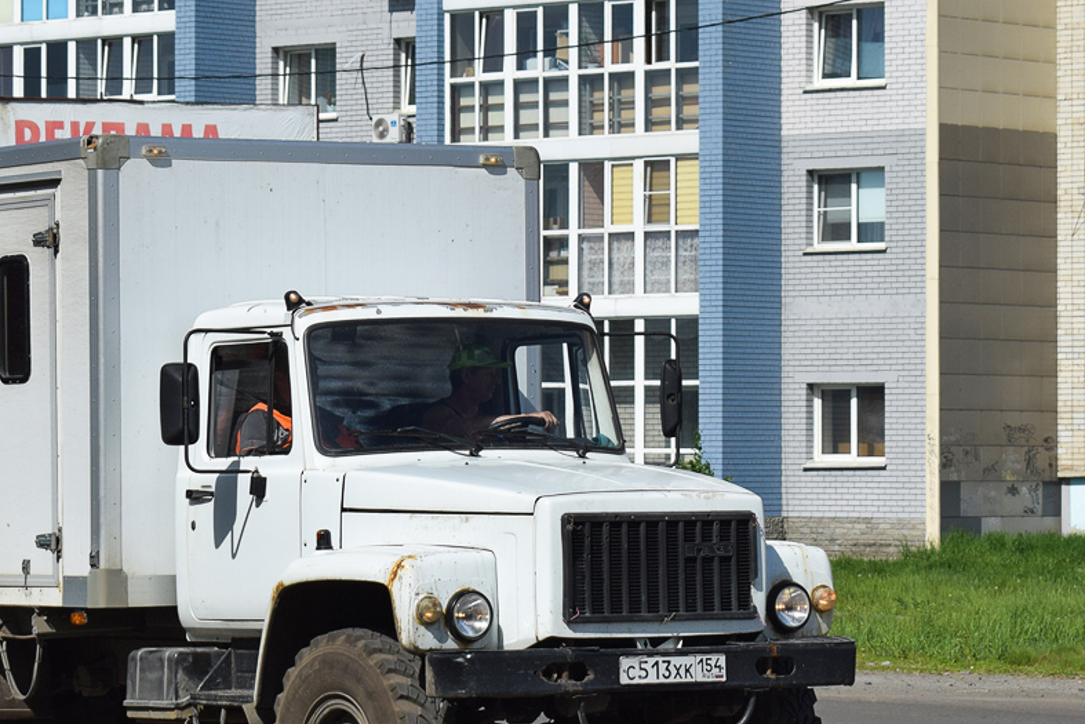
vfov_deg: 10.9
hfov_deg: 16.3
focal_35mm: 126
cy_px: 451
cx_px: 365
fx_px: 3791
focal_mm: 55
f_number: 7.1
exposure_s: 1/1250
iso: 200
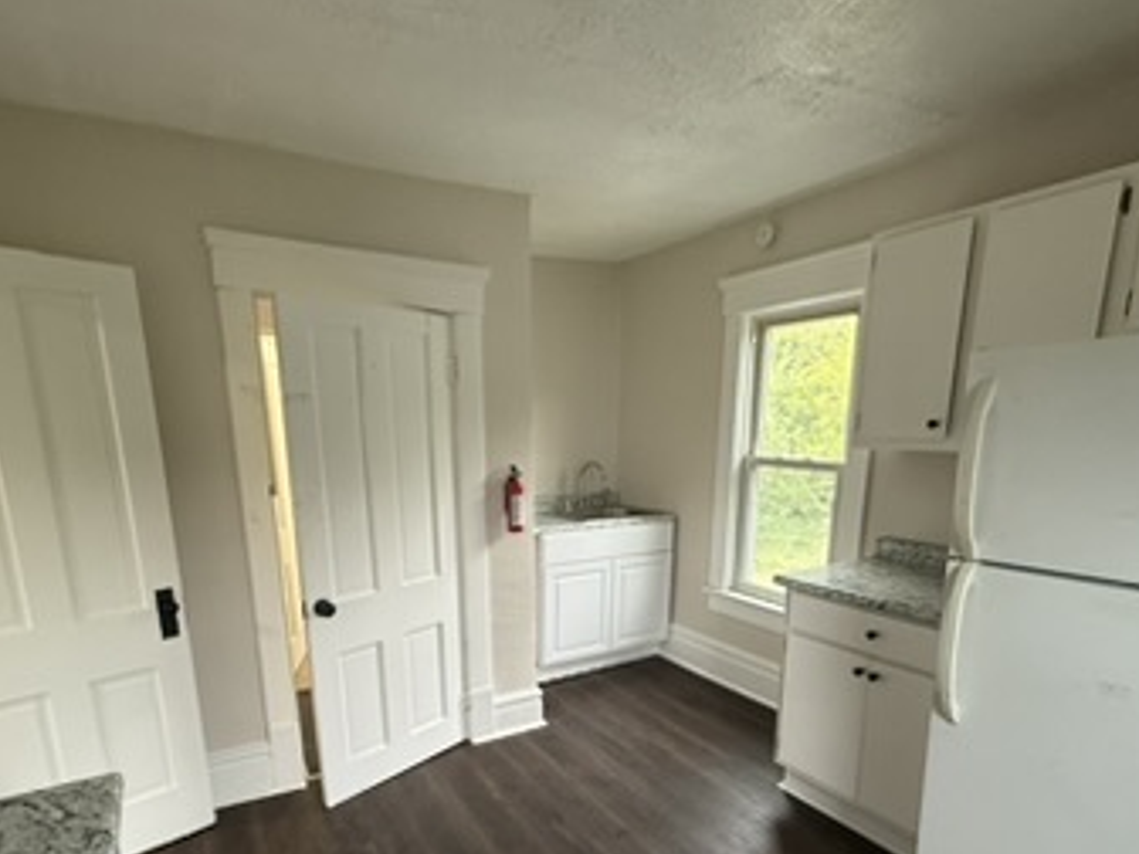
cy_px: 573
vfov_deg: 64.2
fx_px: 658
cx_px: 539
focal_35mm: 20
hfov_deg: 81.7
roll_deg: +1.3
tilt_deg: -12.5
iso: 200
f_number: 2.2
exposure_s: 1/60
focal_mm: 2.22
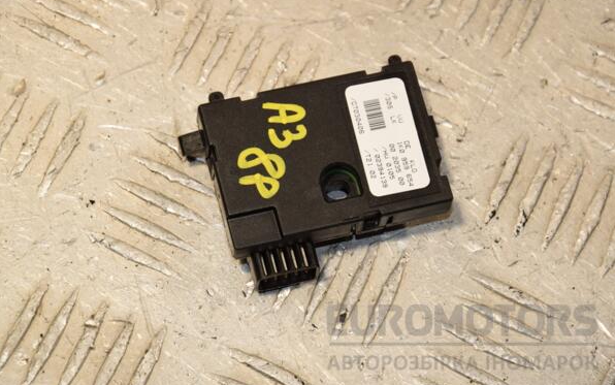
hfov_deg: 13.0
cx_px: 308
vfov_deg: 8.1
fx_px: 2708
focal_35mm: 162
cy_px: 183
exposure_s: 1/200
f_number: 9
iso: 800
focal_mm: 105
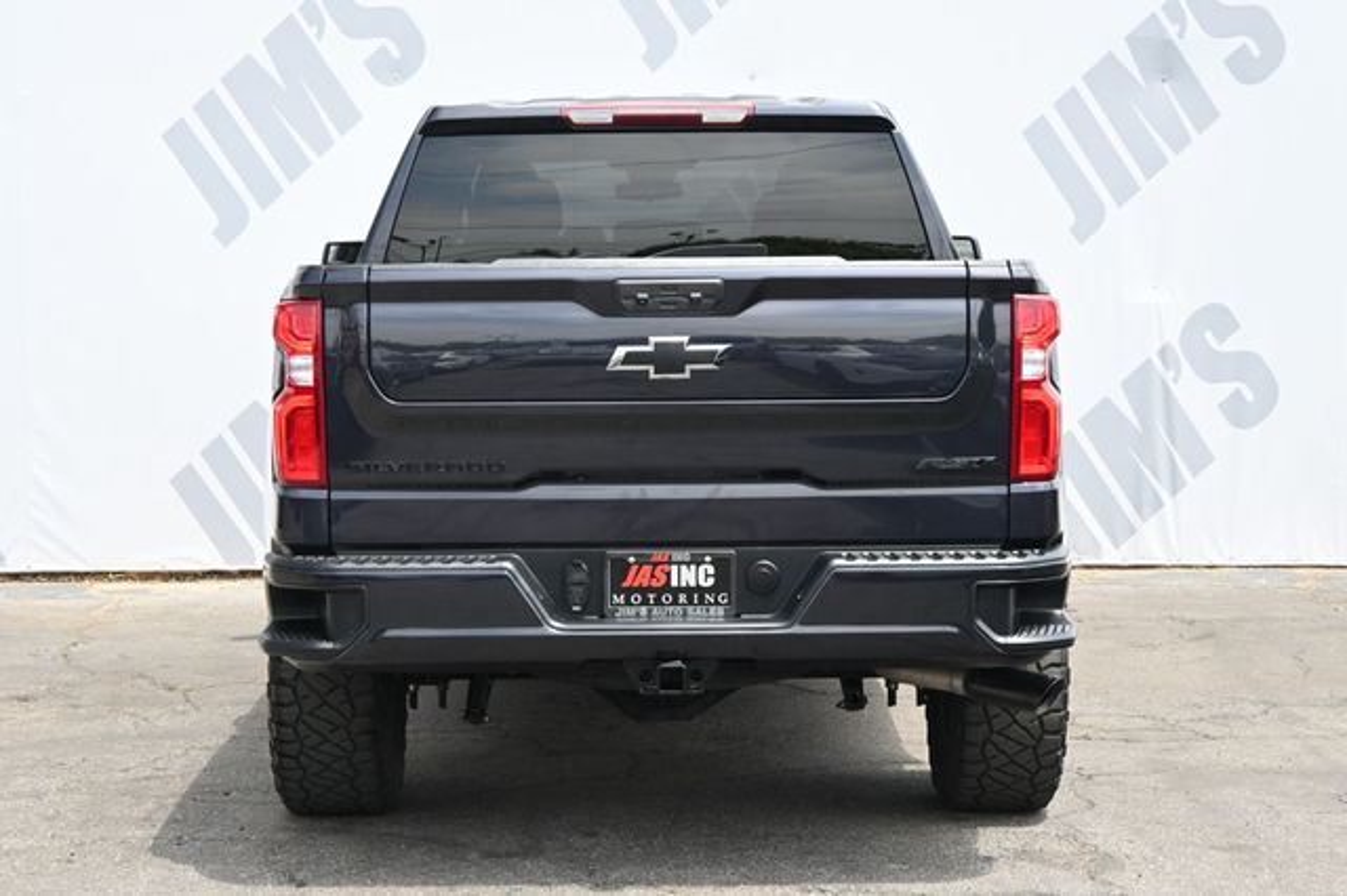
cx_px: 674
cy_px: 448
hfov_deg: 28.7
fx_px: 2636
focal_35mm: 70
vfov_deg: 19.3
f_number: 6
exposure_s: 1/250
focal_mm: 47
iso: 360
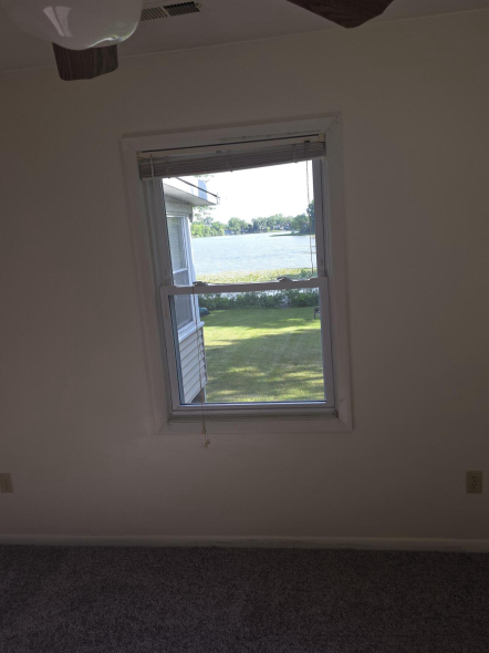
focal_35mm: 26
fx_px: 490
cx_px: 268
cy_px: 308
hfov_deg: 52.9
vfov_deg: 67.3
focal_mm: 6.3
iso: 12
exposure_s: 1/120
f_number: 1.7
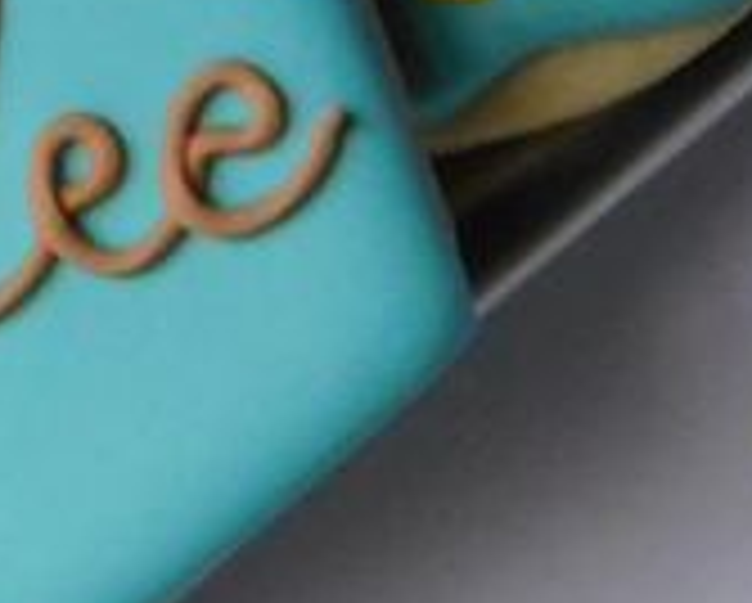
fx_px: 4679
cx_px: -1112
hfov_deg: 8.4
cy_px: -612
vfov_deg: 7.1
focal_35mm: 210
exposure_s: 1/30
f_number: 3.5
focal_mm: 6.3
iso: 400
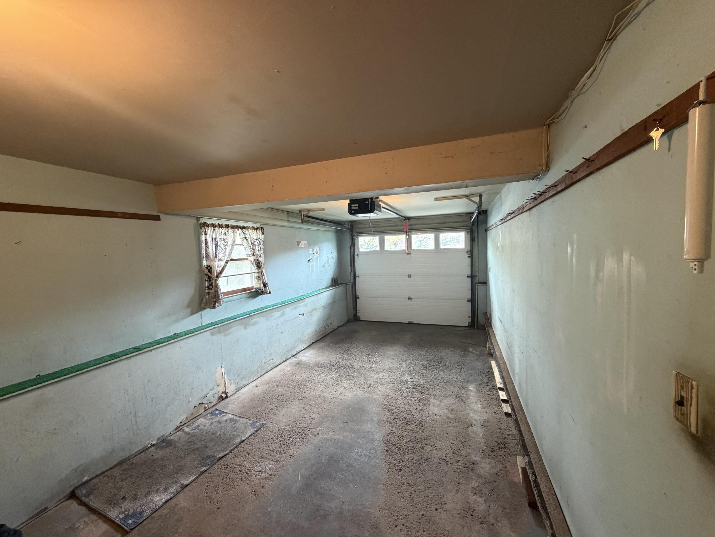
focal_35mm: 14
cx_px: 358
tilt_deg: -3.0
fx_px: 289
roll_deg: +1.9
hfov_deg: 102.1
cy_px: 268
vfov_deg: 85.7
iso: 400
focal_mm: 2.22
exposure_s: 1/60
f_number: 2.2
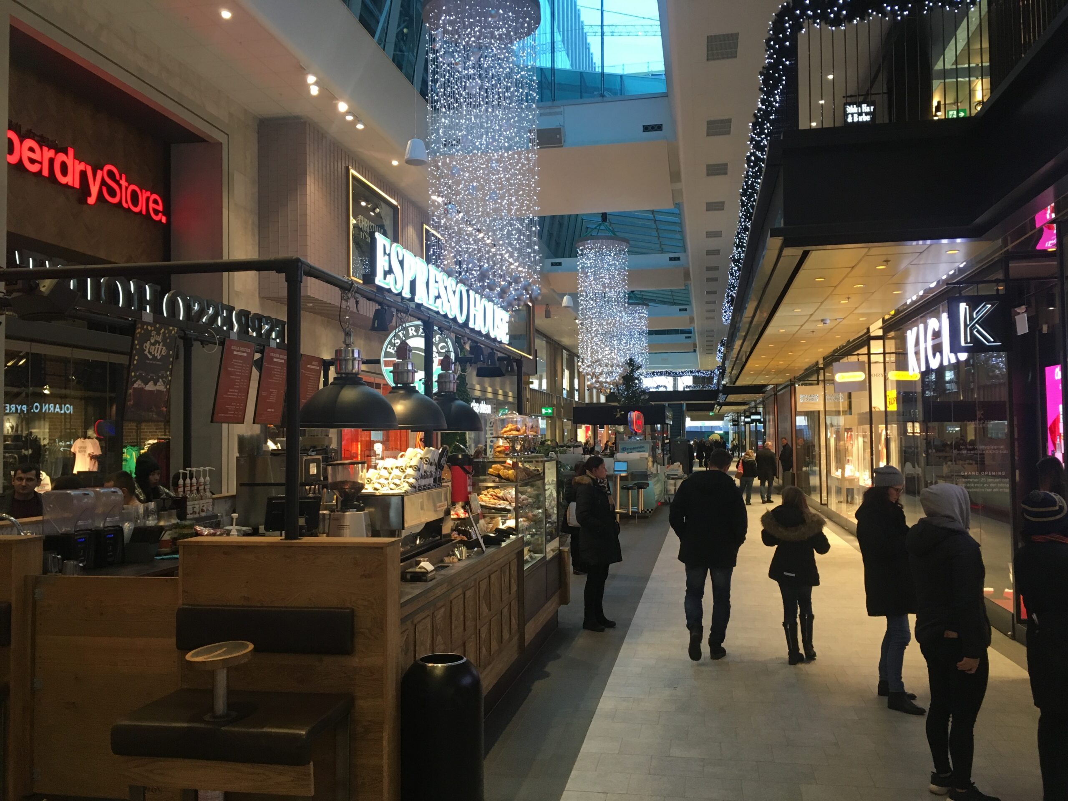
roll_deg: +0.3
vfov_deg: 48.2
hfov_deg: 61.7
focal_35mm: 29
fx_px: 895
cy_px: 400
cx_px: 534
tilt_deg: +0.4
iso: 64
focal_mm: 4.15
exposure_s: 1/33
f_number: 2.2
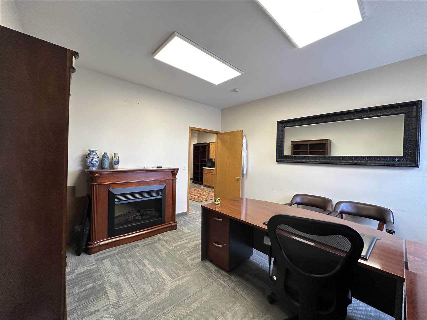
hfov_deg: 102.1
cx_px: 214
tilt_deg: -0.9
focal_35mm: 14
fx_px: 173
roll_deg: -1.6
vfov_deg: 85.7
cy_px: 160
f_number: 2.2
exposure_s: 1/120
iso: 250
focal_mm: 2.22
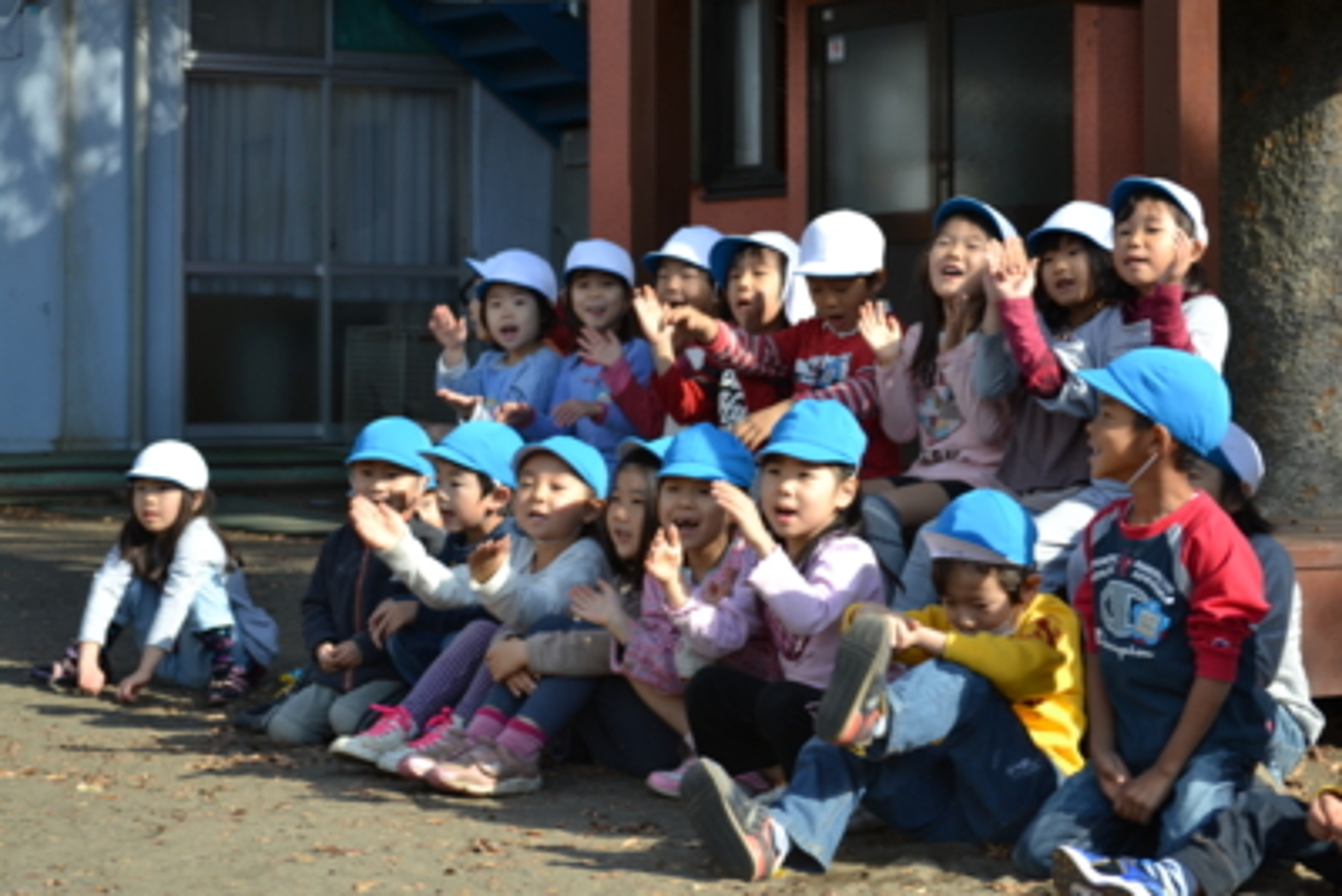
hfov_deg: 24.6
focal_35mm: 82
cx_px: 671
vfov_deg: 16.6
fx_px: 3076
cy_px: 448
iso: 100
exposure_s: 1/125
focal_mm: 55
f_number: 5.6
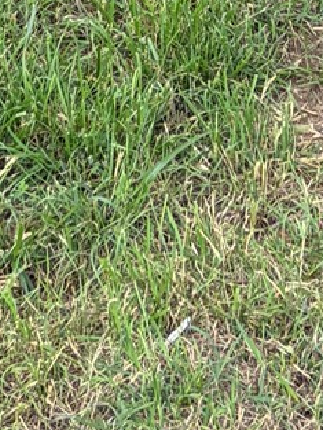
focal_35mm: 170
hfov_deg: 8.7
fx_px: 2114
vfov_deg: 9.0
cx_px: 311
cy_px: -934
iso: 64
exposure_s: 1/187
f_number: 1.6
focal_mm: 5.96
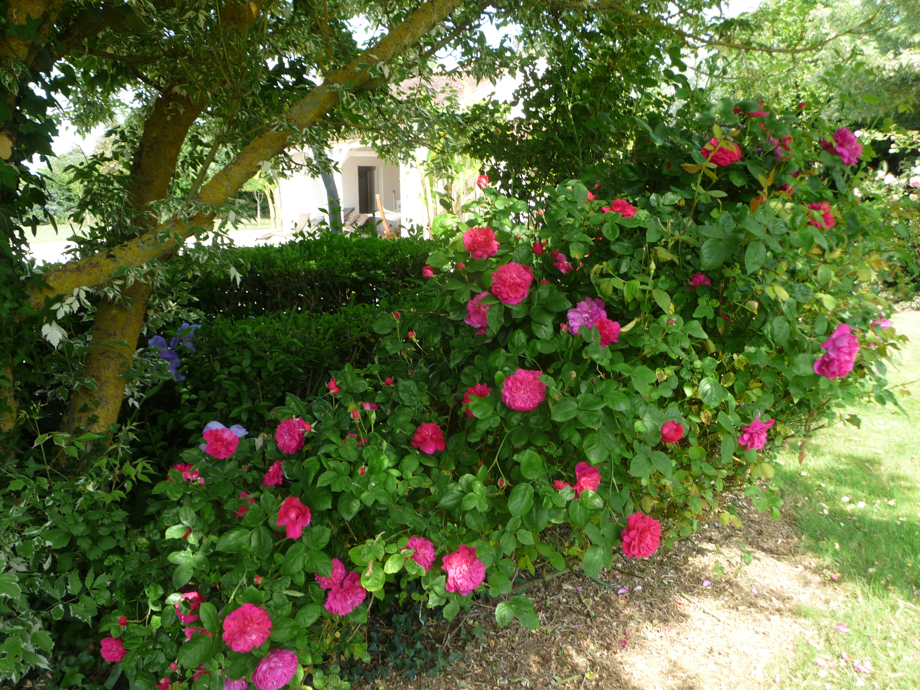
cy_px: 345
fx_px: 797
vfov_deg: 46.8
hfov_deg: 60.0
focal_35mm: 30
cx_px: 460
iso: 100
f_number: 3.4
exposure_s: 1/100
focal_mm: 5
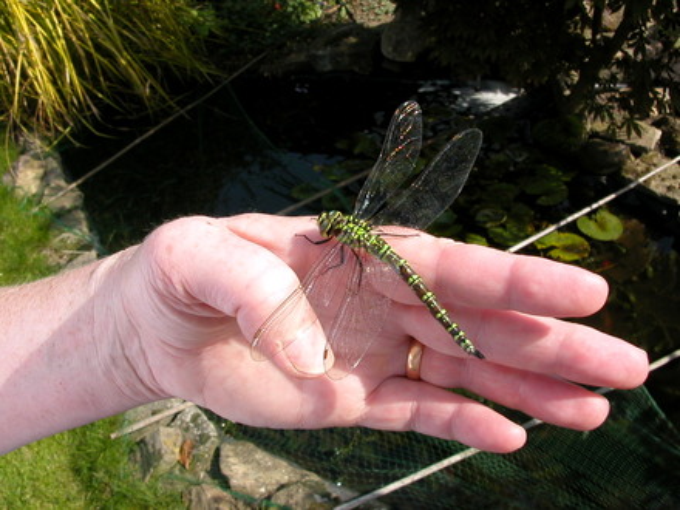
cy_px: 255
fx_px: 727
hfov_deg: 50.1
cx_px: 340
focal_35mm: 37
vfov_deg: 38.7
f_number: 4.5
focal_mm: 5.6
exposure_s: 1/387
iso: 100
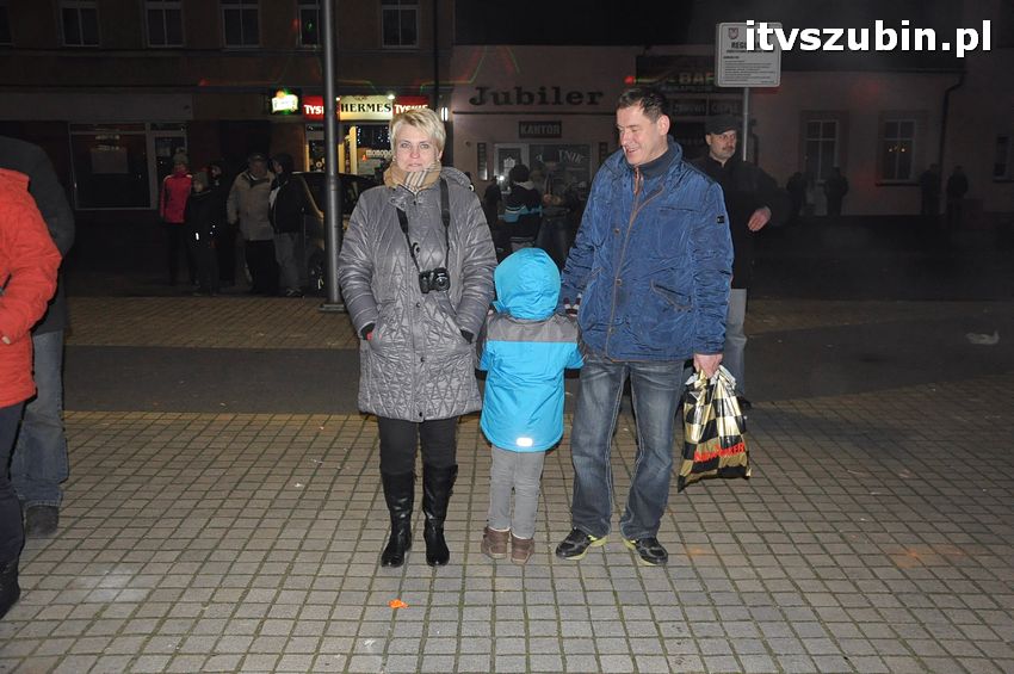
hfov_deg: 57.3
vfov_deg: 39.9
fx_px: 929
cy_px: 337
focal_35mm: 33
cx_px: 507
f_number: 5
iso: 1600
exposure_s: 1/60
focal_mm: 22
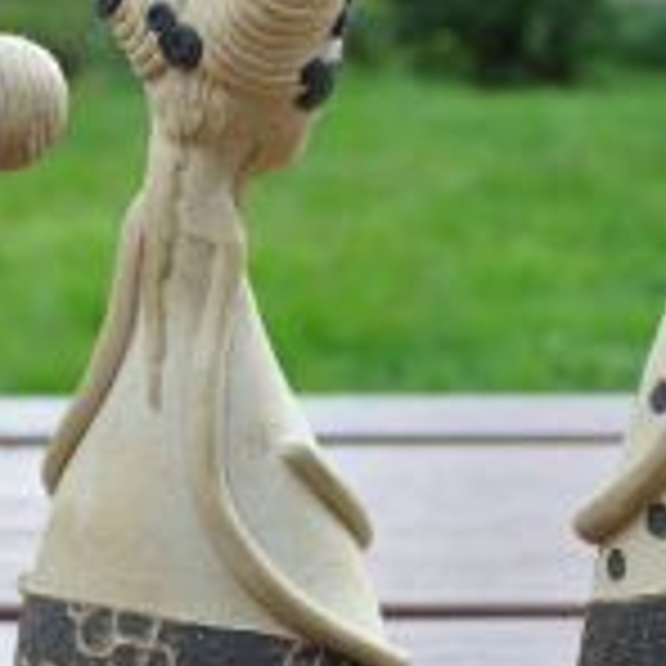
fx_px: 2481
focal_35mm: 114
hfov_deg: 15.2
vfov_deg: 15.3
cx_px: 202
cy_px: 441
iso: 180
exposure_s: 1/125
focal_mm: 22
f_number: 5.6
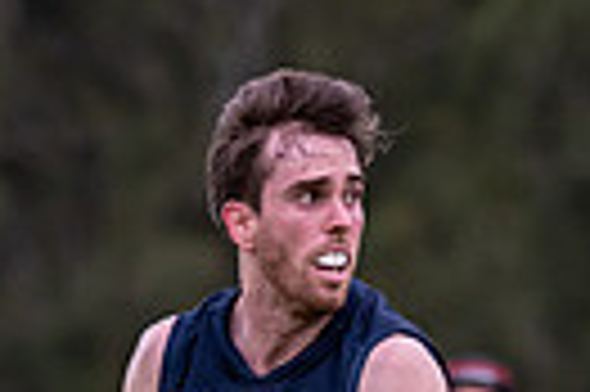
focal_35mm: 1620
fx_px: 26517
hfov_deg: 1.3
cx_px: 1040
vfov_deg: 0.8
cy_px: 862
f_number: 6.3
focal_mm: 320
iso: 1250
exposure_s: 1/640
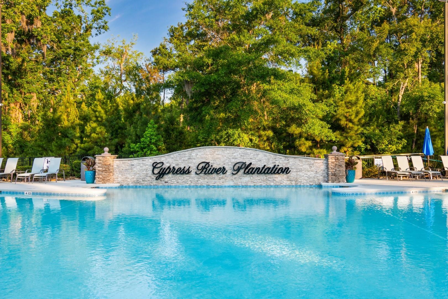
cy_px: 150
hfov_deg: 61.9
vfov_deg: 43.6
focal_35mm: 30
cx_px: 224
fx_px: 373
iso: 100
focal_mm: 20
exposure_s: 1/125
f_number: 6.3
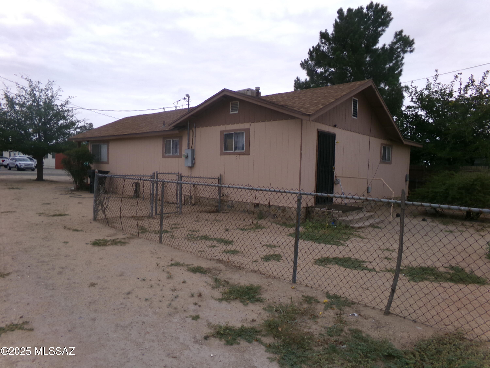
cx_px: 245
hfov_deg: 71.6
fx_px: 340
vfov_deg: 56.8
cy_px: 184
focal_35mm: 24
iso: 100
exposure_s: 1/70
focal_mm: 4.3
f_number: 11.07
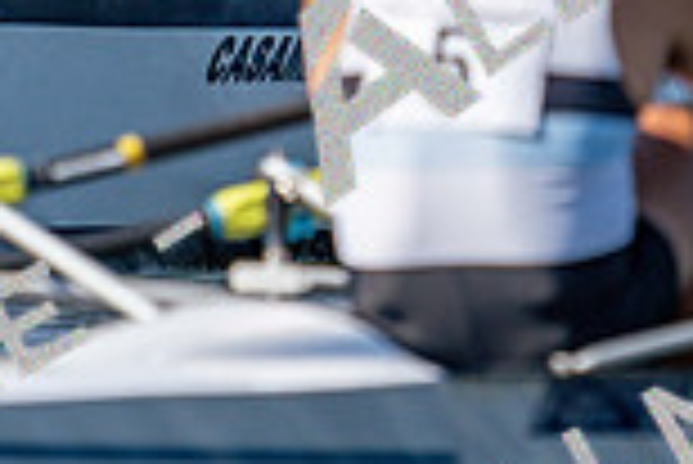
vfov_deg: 0.8
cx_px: -86
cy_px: -223
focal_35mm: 1687
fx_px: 32505
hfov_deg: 1.2
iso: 250
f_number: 6.3
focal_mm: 448
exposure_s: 1/1600
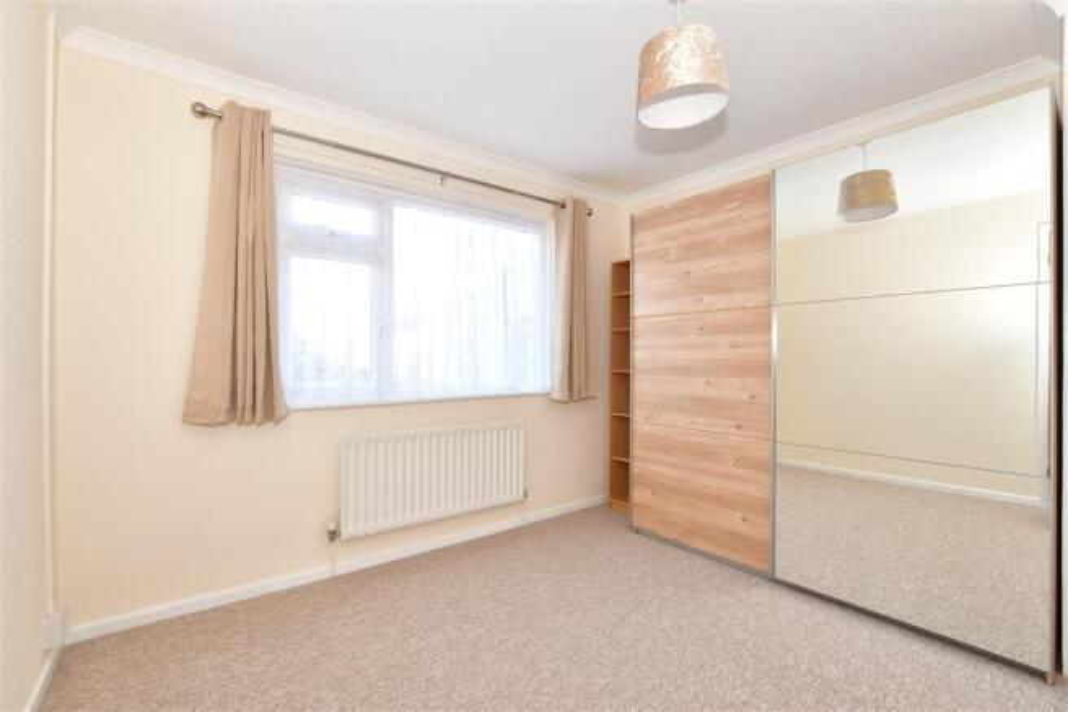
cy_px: 356
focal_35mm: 15
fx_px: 445
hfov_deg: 100.4
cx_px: 534
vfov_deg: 77.3
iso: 200
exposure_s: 1/10
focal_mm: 10
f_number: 8
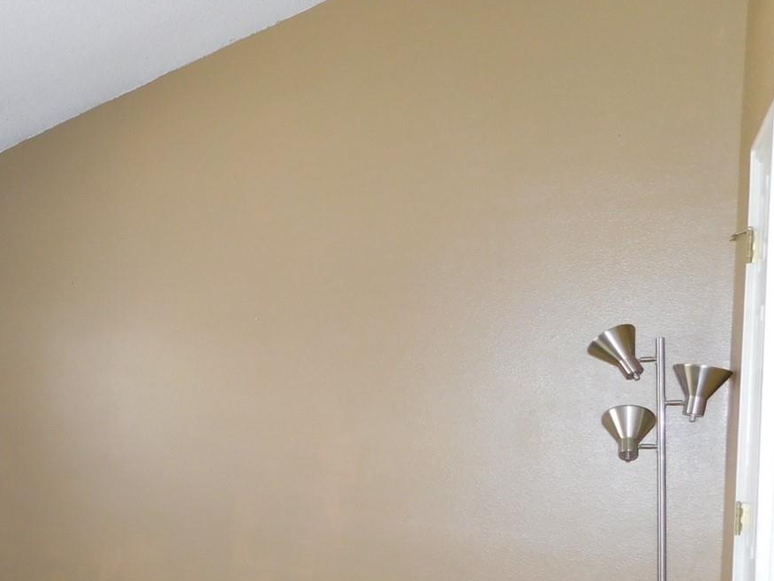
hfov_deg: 41.2
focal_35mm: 42
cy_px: 410
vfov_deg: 33.9
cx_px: 72
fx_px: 939
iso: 200
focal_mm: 4
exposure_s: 1/30
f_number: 3
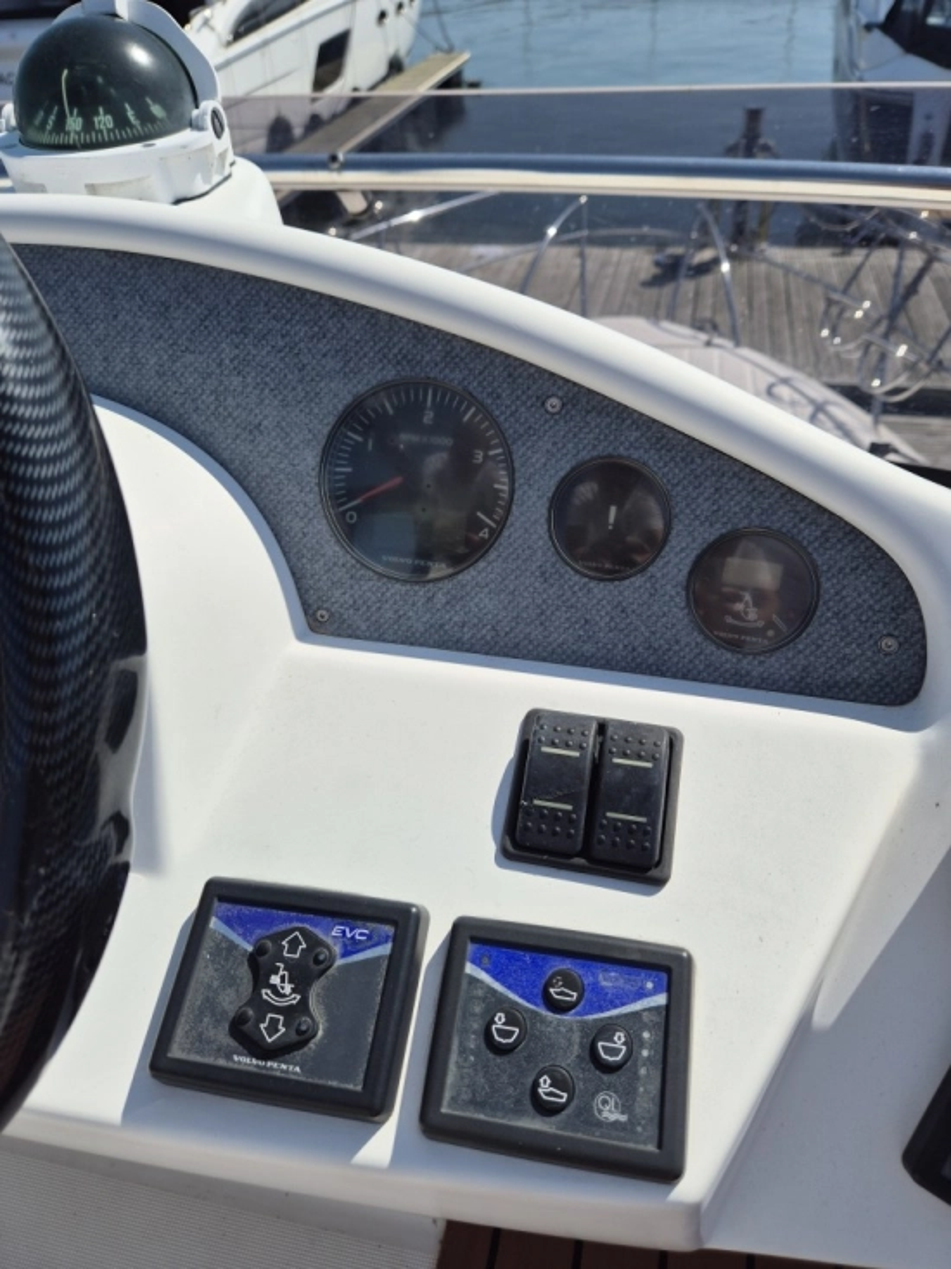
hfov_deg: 58.9
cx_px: 476
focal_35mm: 23
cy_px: 634
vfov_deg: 73.9
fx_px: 843
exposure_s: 1/3352
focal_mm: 5.4
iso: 25
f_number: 1.8
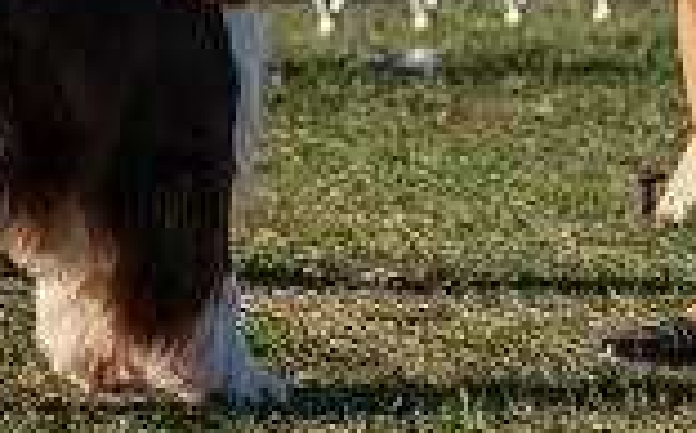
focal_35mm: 574
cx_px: 199
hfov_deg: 3.7
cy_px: -411
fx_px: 10872
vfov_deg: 2.3
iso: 125
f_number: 4.5
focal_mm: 130
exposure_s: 1/1250
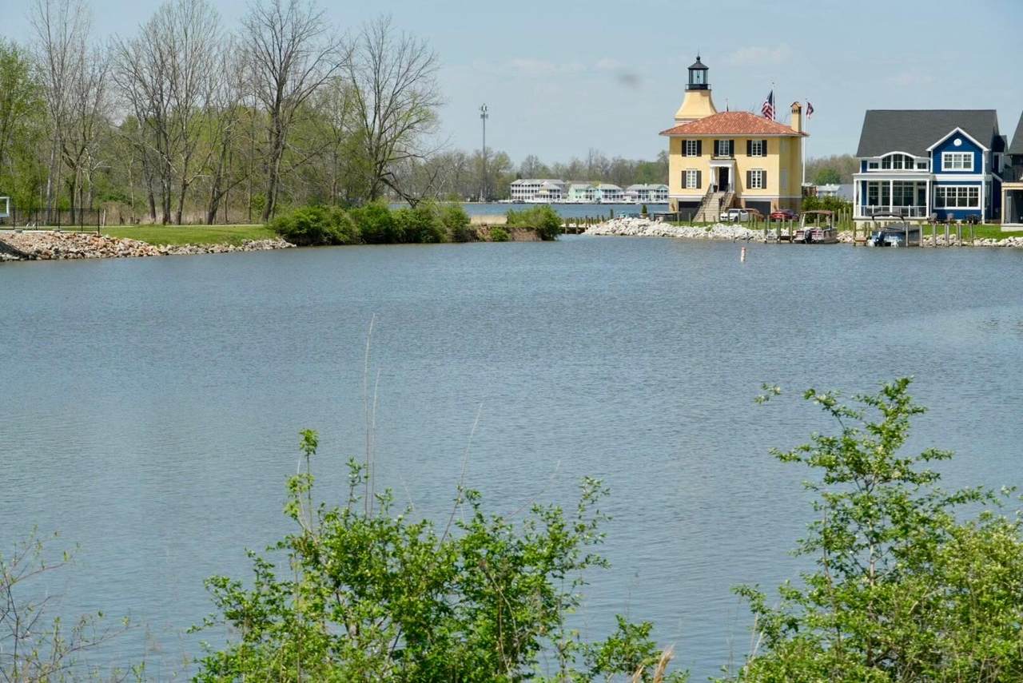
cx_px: 512
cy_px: 342
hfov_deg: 18.7
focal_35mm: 110
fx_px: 3113
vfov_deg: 12.5
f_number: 8
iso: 100
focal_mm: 73
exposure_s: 1/320
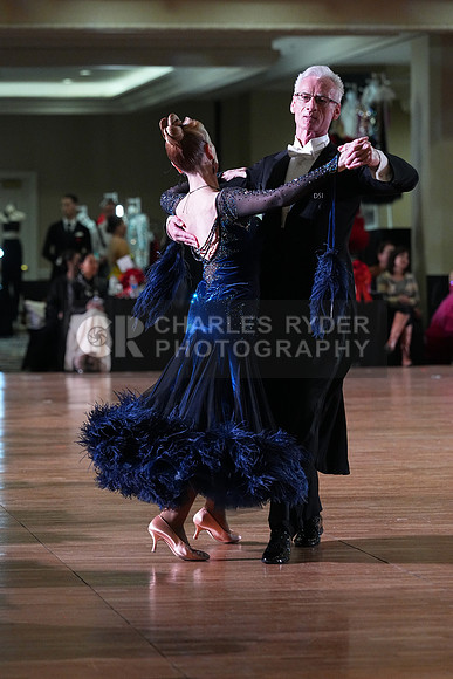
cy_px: 340
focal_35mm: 164
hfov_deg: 8.4
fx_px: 3093
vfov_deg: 12.5
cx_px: 226
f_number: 5
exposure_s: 1/400
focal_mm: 164
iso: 6400
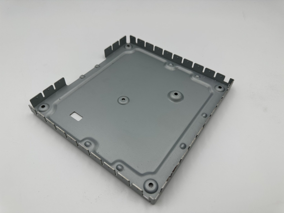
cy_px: 106
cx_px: 142
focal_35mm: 24
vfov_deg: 56.8
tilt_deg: -49.6
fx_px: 197
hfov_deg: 71.6
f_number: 1.78
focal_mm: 6.86
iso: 80
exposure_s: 1/368
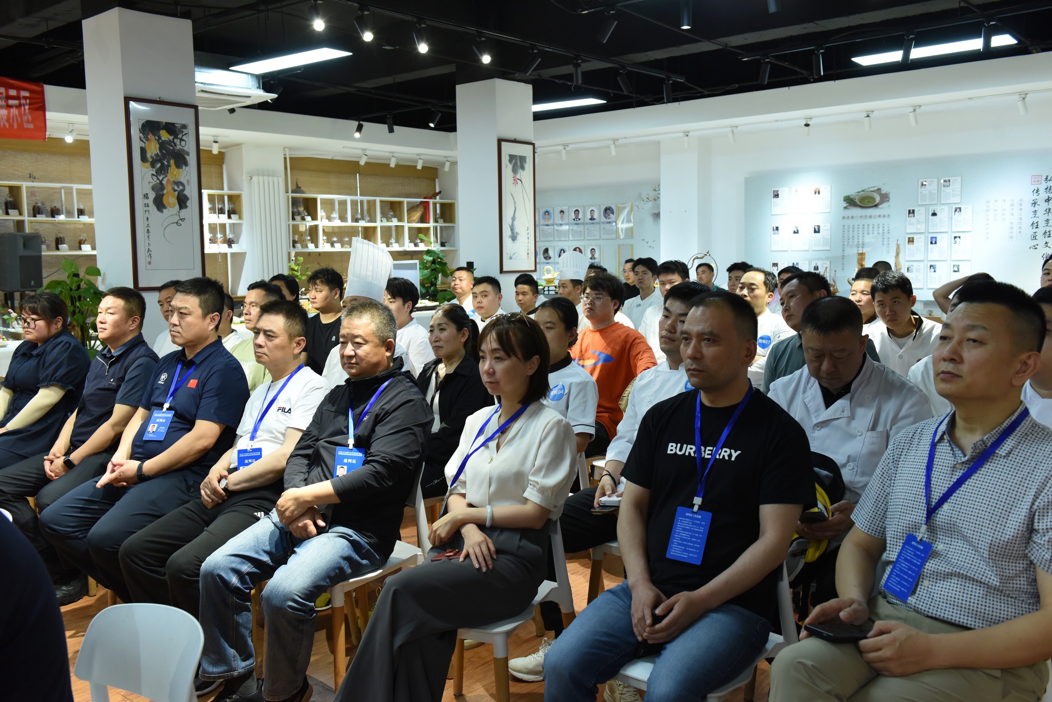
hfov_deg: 55.8
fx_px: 993
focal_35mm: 34
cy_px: 351
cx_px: 526
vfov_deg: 38.9
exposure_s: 1/125
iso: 1600
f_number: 5.6
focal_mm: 34
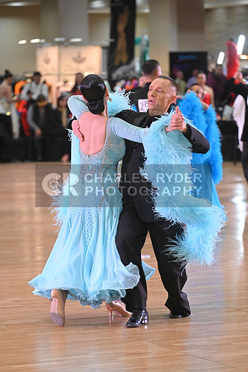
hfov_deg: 8.3
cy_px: 186
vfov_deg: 12.4
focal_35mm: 165
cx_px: 124
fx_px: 1704
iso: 3200
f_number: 5
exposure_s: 1/400
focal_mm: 165
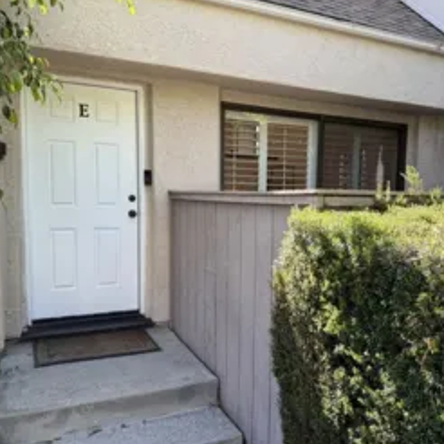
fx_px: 450
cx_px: 253
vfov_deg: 52.5
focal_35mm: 31
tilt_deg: -4.4
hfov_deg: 52.4
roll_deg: -1.1
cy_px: 236
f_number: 1.78
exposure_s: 1/467
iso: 80
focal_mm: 6.76
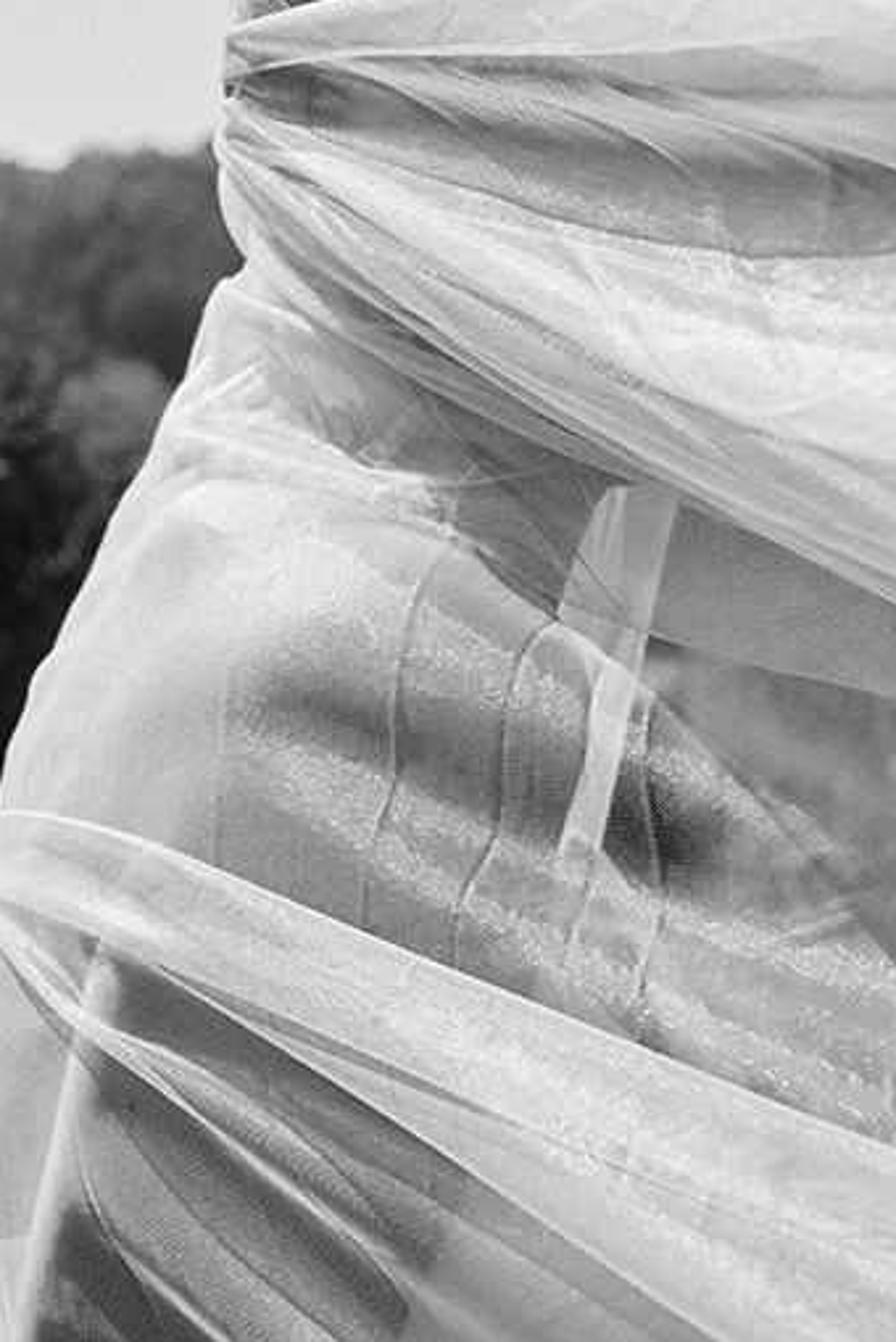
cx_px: 262
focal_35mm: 110
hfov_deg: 12.4
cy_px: 543
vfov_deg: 18.6
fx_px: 4101
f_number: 4
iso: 125
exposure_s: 1/2400
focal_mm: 23
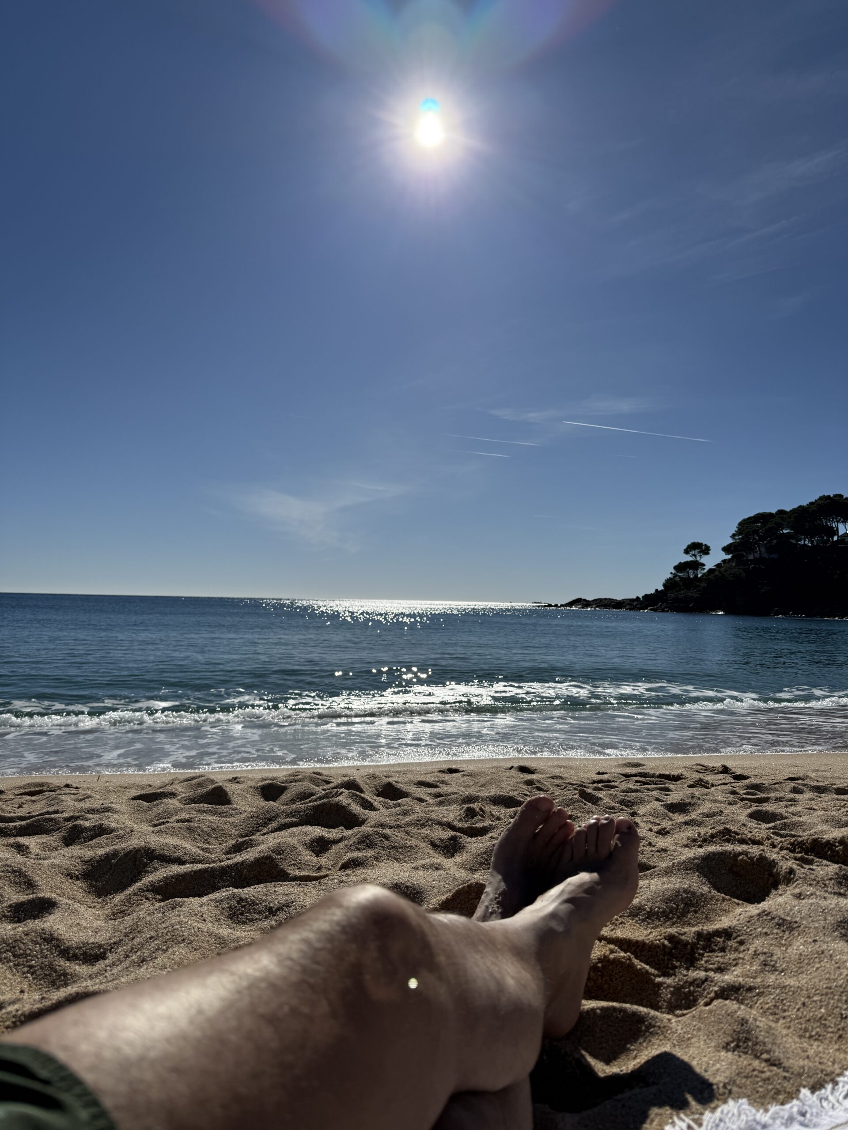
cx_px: 424
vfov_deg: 71.6
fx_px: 784
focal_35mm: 24
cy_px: 565
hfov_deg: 56.8
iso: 64
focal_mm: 6.76
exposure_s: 1/14286
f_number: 1.78
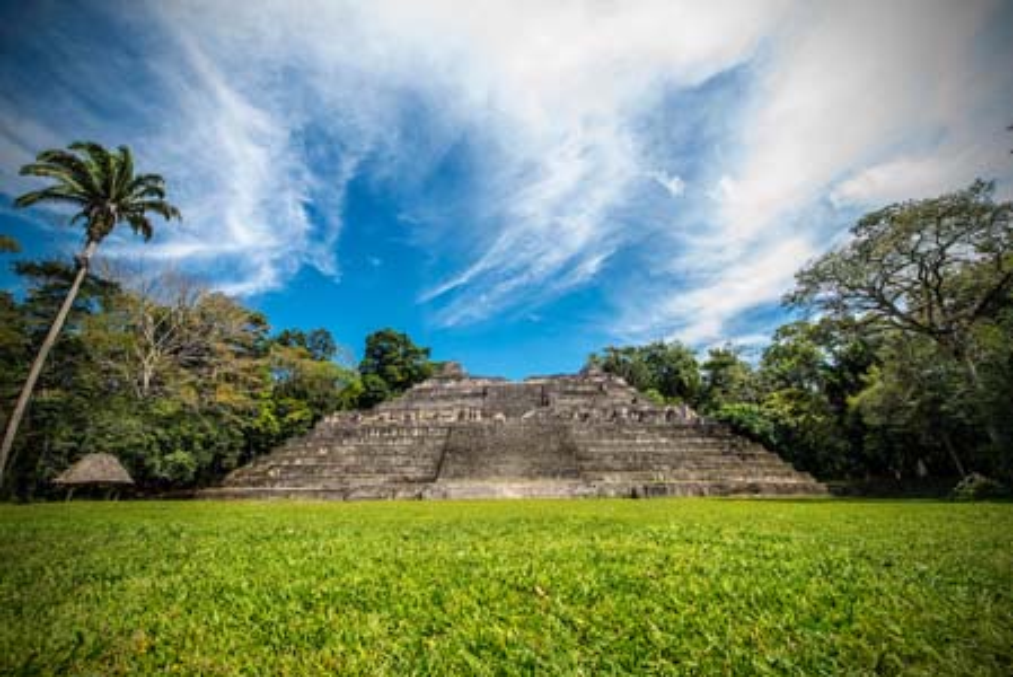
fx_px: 422
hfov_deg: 100.4
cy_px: 338
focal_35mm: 15
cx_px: 506
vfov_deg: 77.4
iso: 50
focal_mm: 15
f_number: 10
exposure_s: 1/60
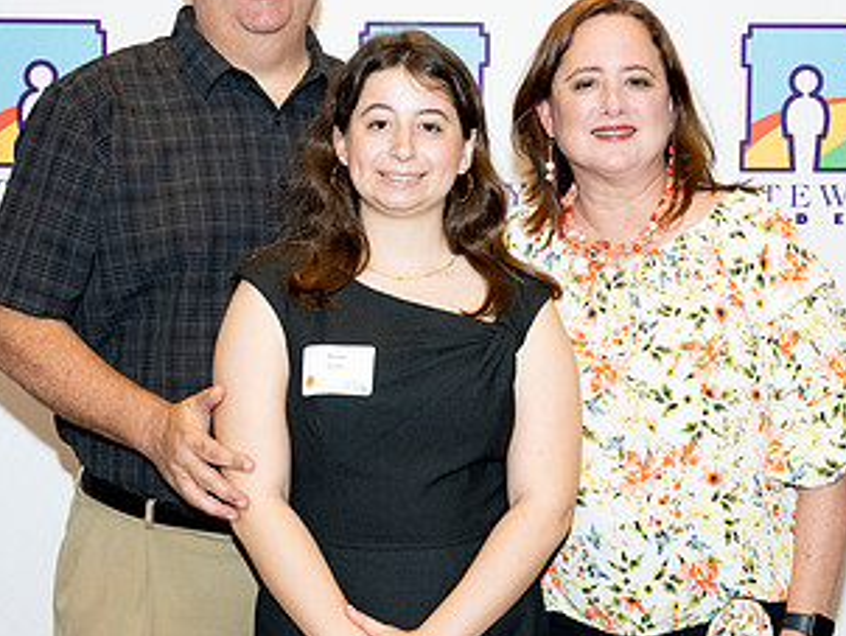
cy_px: 287
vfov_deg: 15.4
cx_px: 490
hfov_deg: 20.4
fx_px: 2348
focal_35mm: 96
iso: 800
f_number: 5.6
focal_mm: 52
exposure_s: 1/160
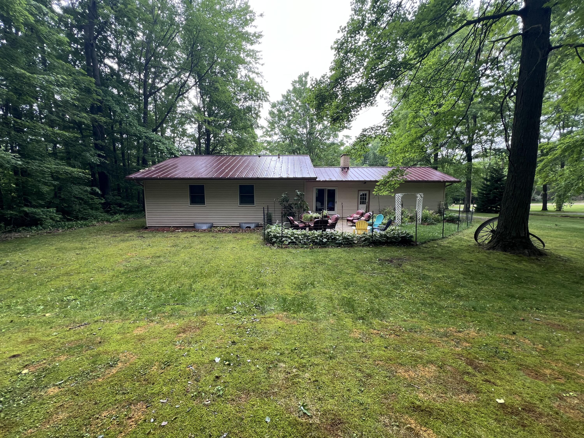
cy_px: 219
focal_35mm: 13
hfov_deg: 106.2
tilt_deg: -7.2
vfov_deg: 89.9
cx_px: 292
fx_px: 219
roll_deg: +0.1
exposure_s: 1/99
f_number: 1.8
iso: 50
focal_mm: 1.57
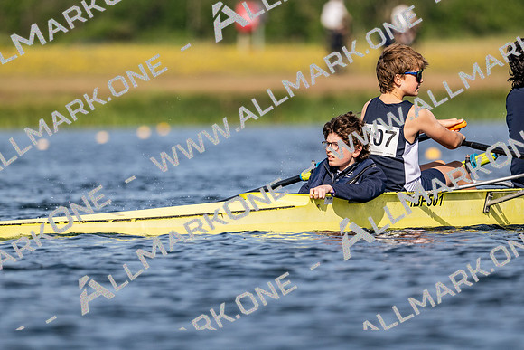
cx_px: 262
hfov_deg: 3.4
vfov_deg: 2.3
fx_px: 8739
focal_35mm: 600
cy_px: 175
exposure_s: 1/2500
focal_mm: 400
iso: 200
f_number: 4.5
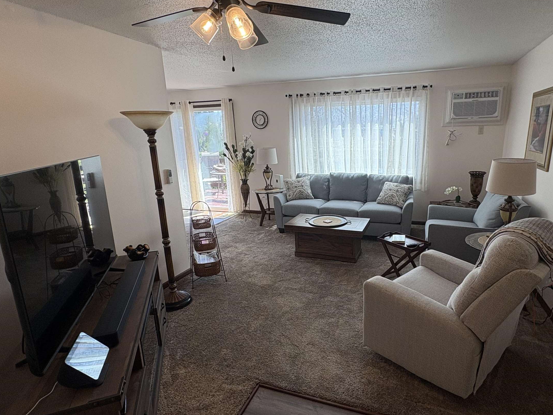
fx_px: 320
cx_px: 318
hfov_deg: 81.2
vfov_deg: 66.0
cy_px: 210
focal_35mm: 20
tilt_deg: -13.6
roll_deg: +1.2
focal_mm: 2.22
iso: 64
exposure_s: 1/141
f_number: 2.2
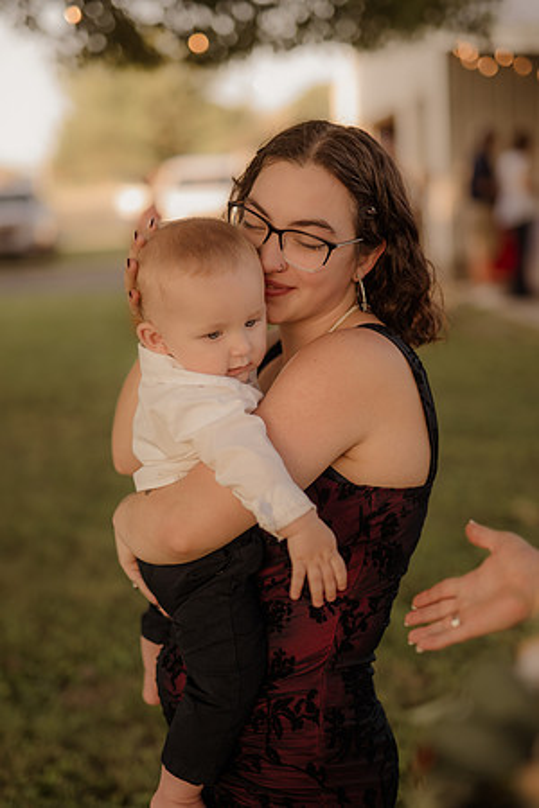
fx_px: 1123
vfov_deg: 39.6
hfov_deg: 27.0
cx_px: 270
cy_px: 404
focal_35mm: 50
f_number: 2.8
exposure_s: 1/640
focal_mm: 50
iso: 200
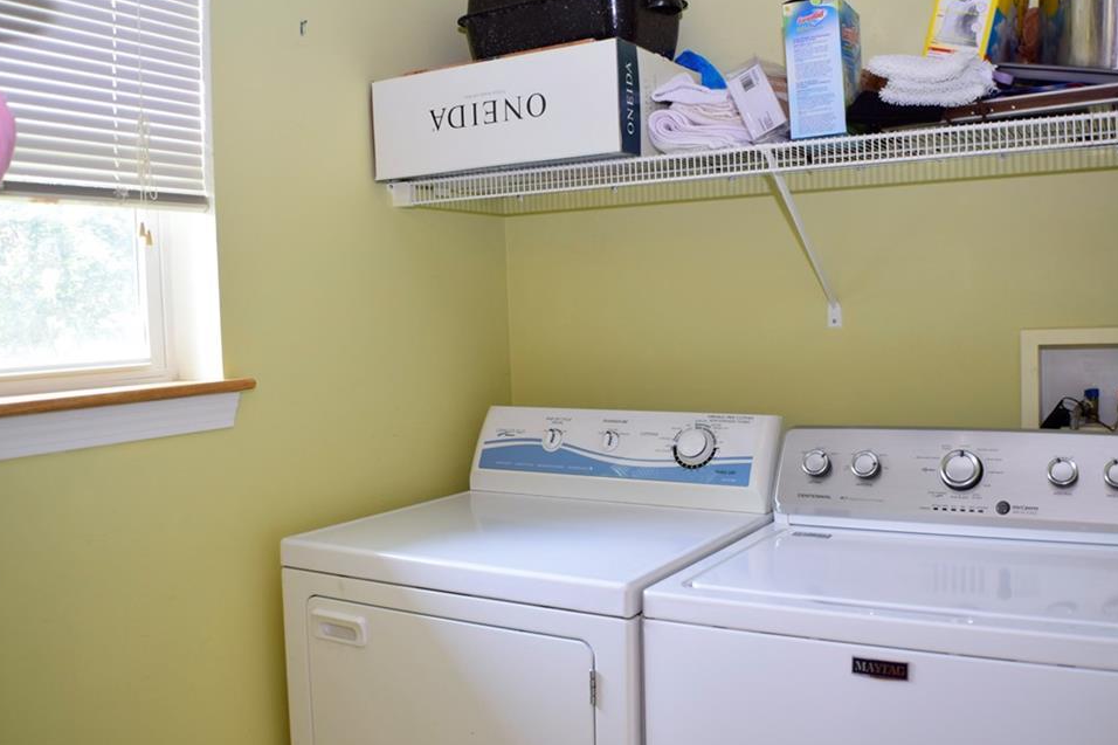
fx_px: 1397
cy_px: 370
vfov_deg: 29.9
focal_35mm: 45
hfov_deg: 43.6
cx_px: 580
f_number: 5
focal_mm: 28
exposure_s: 1/50
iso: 560
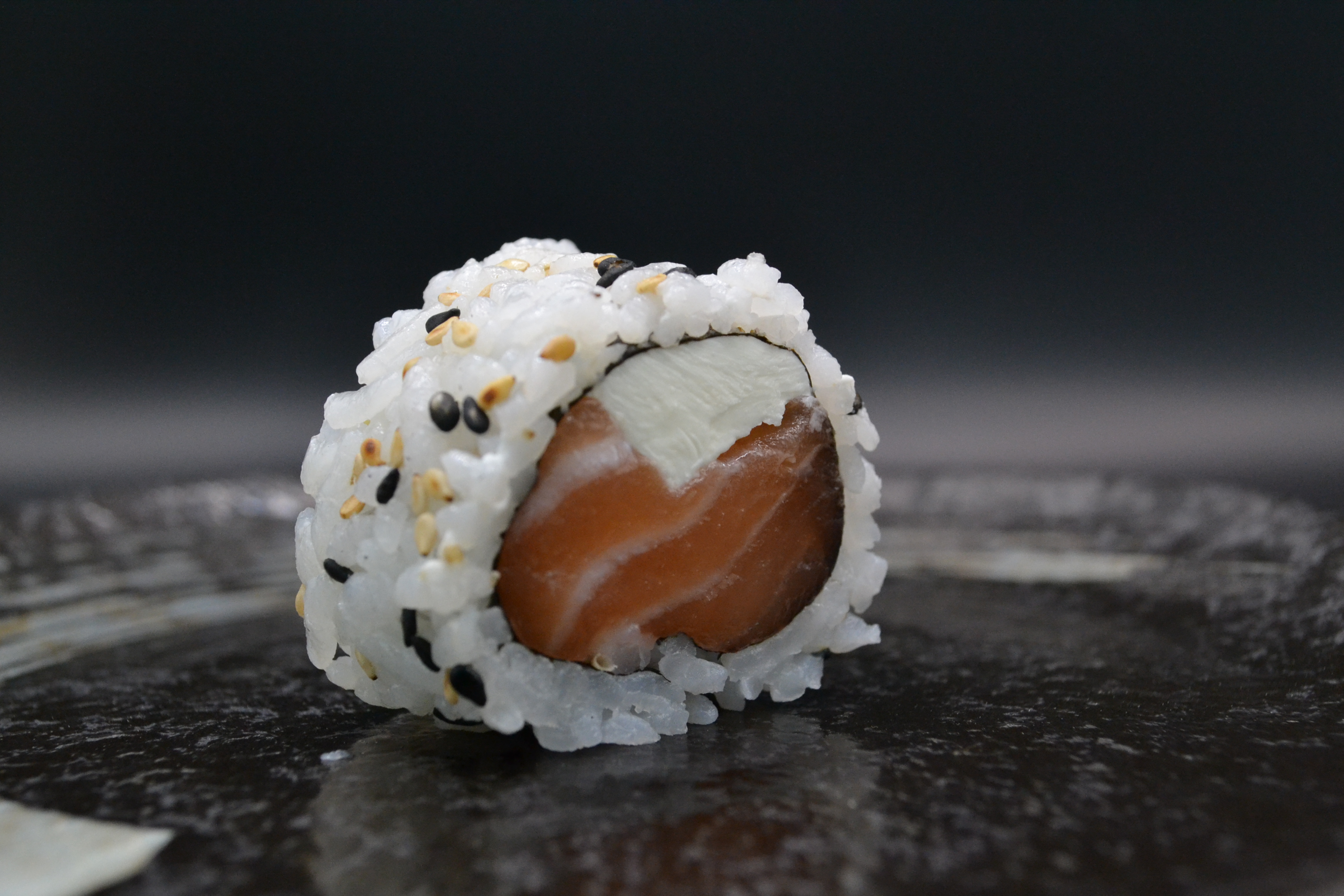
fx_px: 1904
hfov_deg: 38.9
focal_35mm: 51
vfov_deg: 26.5
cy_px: 448
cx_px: 672
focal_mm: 34
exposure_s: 1/50
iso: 2000
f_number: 7.1
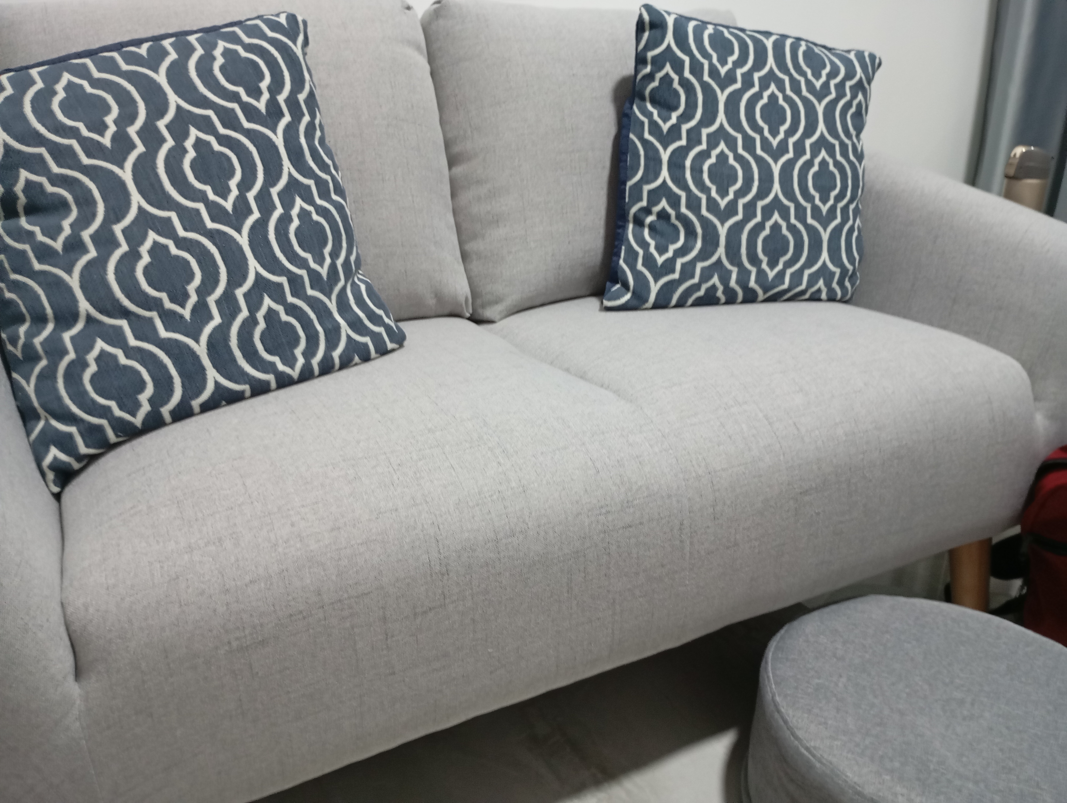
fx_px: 864
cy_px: 402
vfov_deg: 49.9
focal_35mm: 28
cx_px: 534
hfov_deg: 63.4
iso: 1826
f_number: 1.8
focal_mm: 4.27
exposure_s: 1/20
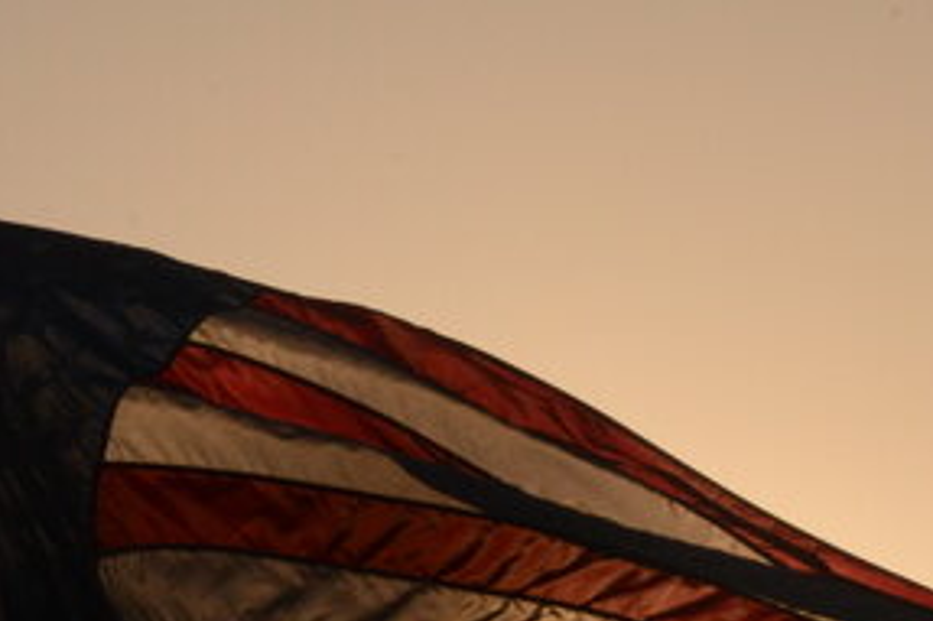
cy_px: 837
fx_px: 13530
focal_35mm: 522
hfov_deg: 3.9
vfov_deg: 2.6
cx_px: 384
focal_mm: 125
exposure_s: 1/1600
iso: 800
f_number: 22
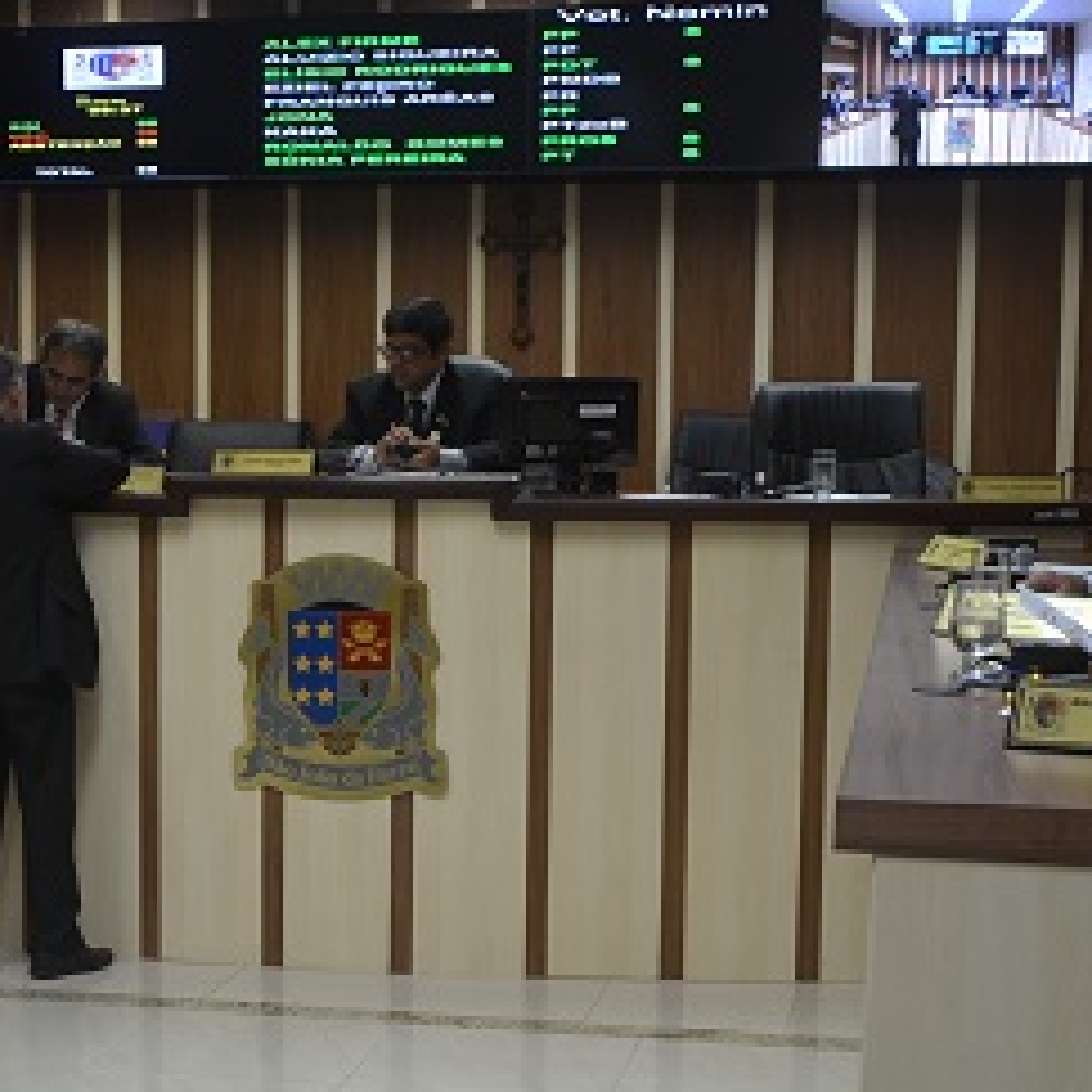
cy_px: 784
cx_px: 283
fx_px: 2463
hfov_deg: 24.7
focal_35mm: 69
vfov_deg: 24.8
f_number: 4
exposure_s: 1/60
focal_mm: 22
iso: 400
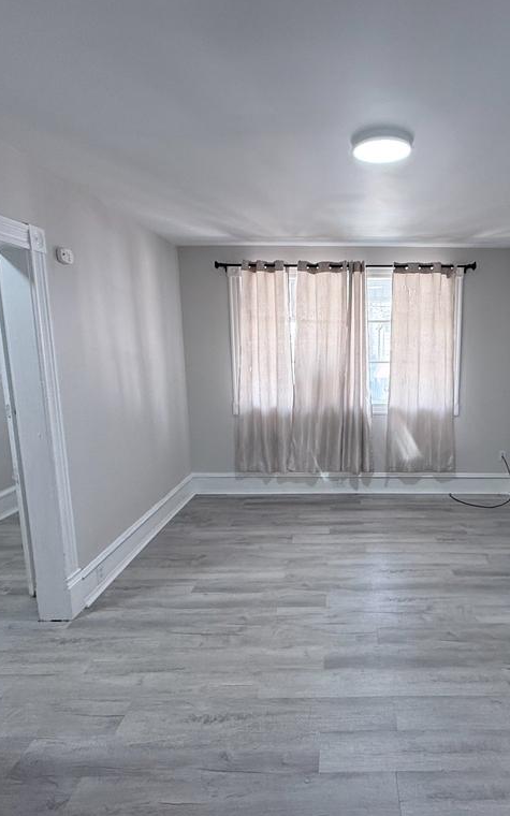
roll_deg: -0.2
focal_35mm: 20
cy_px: 406
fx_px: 445
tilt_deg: -8.2
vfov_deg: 85.1
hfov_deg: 58.1
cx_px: 347
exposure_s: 1/99
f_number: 2.2
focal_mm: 2.22
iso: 160
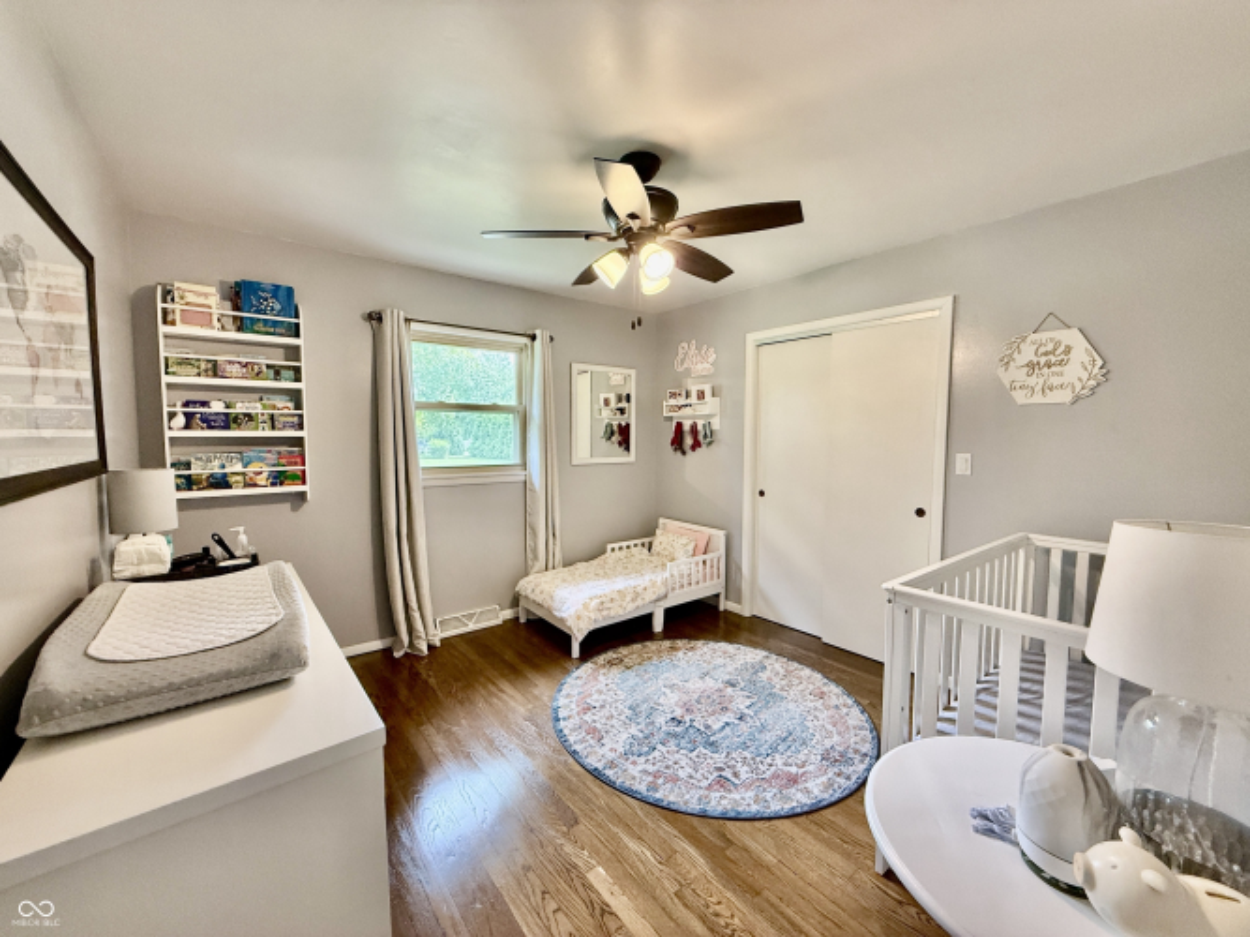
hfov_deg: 102.1
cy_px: 468
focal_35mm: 14
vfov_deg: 85.7
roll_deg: +0.0
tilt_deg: -3.3
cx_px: 625
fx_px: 505
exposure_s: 1/120
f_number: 2.2
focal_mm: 2.22
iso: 400
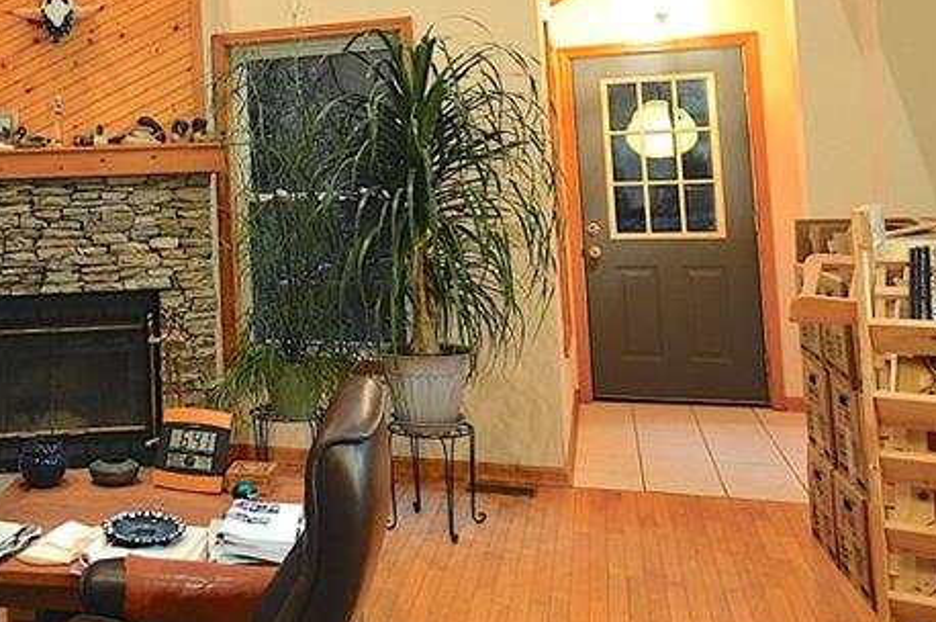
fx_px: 1001
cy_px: 129
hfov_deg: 45.5
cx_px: 98
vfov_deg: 33.5
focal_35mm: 39
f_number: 3.5
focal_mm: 11.5
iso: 400
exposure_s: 1/13
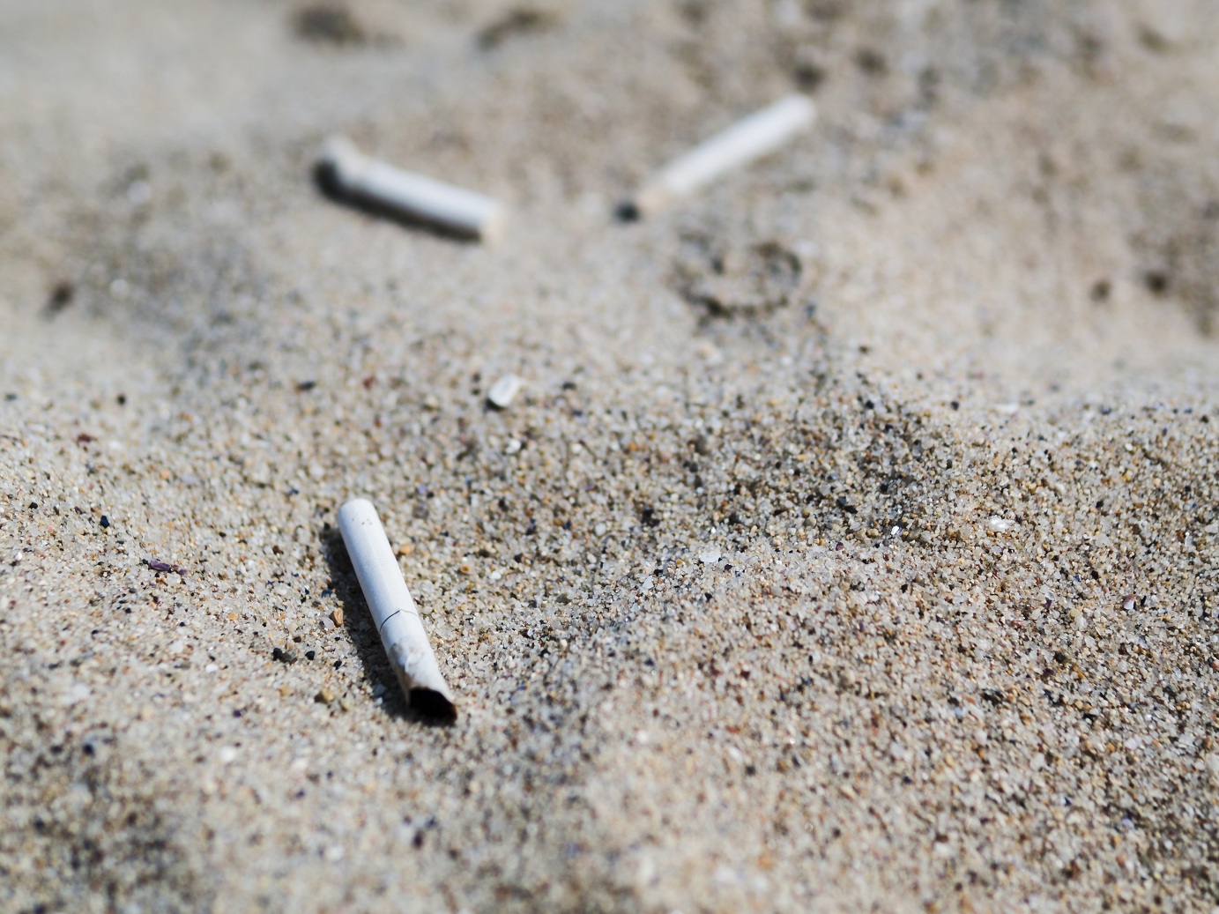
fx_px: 2113
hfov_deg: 32.2
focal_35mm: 60
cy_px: 457
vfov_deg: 24.4
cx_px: 610
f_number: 2.2
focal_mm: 30
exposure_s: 1/4000
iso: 100
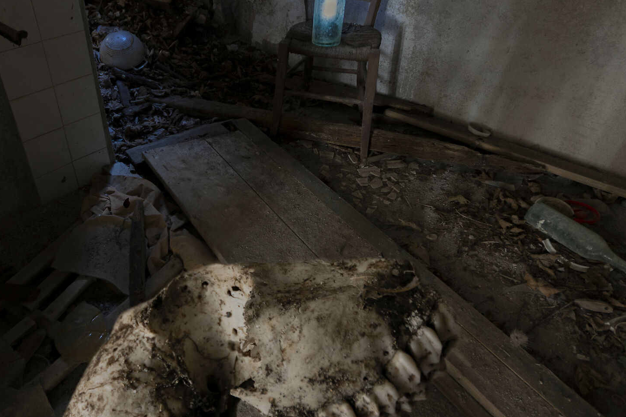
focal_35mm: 25
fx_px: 435
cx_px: 238
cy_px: 186
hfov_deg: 70.5
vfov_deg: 51.2
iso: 100
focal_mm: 10
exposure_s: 1/2
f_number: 4
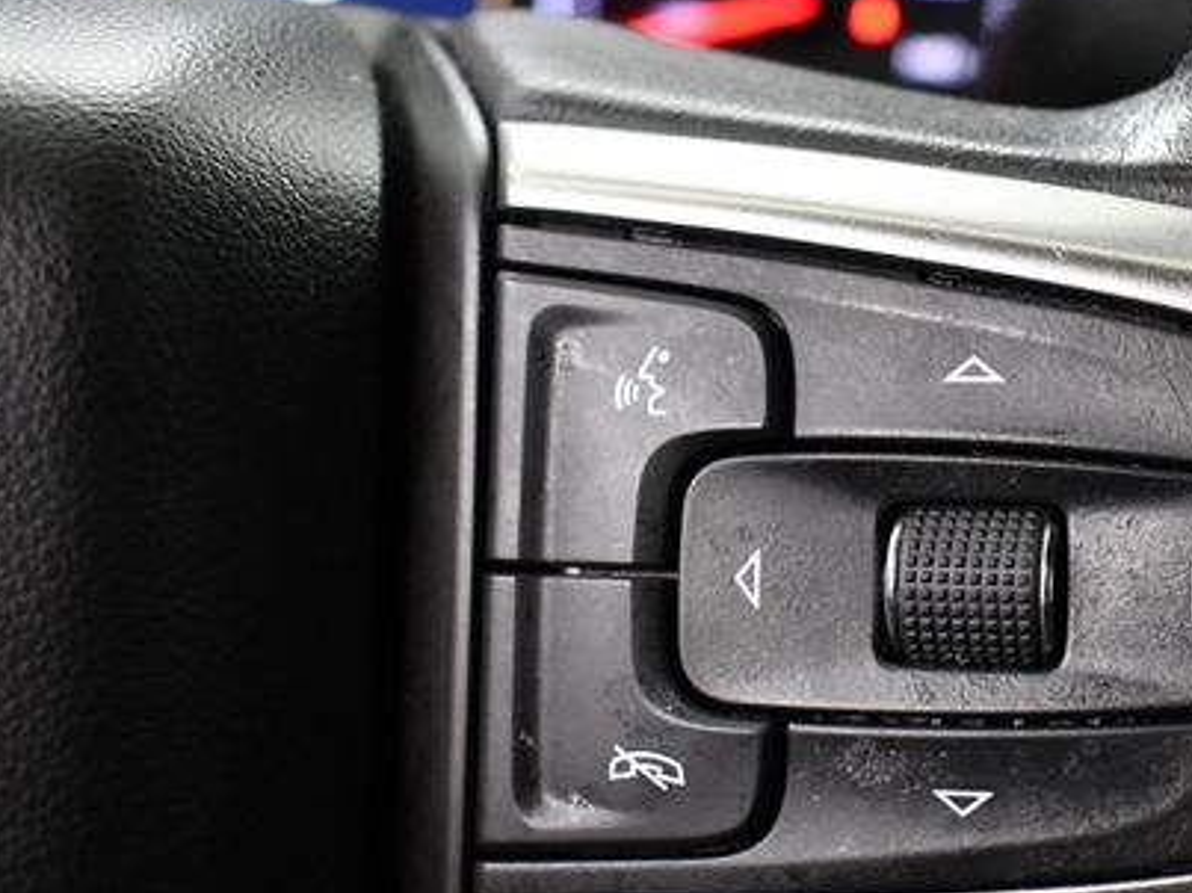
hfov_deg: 34.3
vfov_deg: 26.5
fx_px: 1893
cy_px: 494
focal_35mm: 55
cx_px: 878
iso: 3200
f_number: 3.5
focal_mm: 18
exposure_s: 1/80
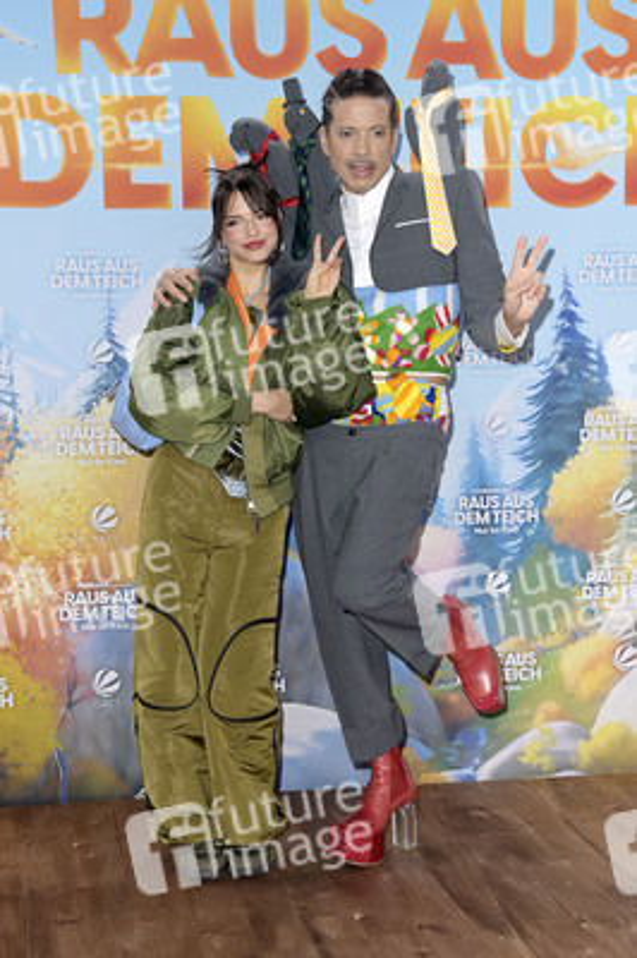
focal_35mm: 56
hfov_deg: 24.2
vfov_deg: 35.7
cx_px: 318
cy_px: 479
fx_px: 1489
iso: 640
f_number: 5.6
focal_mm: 56
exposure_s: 1/250
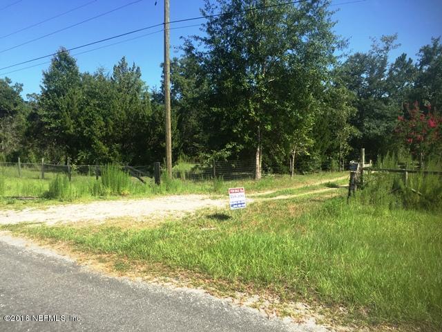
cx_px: 221
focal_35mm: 29
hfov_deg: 61.7
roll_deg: +1.4
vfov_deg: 48.2
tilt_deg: -0.6
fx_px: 370
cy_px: 166
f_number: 2.2
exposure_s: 1/1276
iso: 32
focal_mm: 4.15
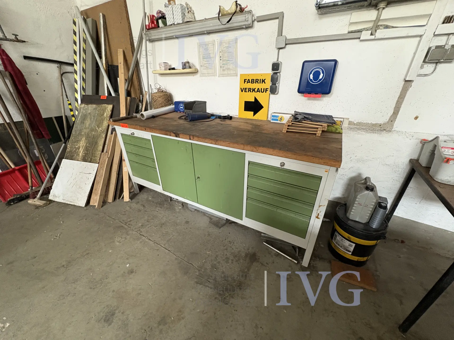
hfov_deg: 102.1
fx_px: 184
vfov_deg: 85.7
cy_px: 170
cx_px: 227
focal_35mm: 14
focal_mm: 2.22
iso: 400
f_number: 2.2
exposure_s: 1/60
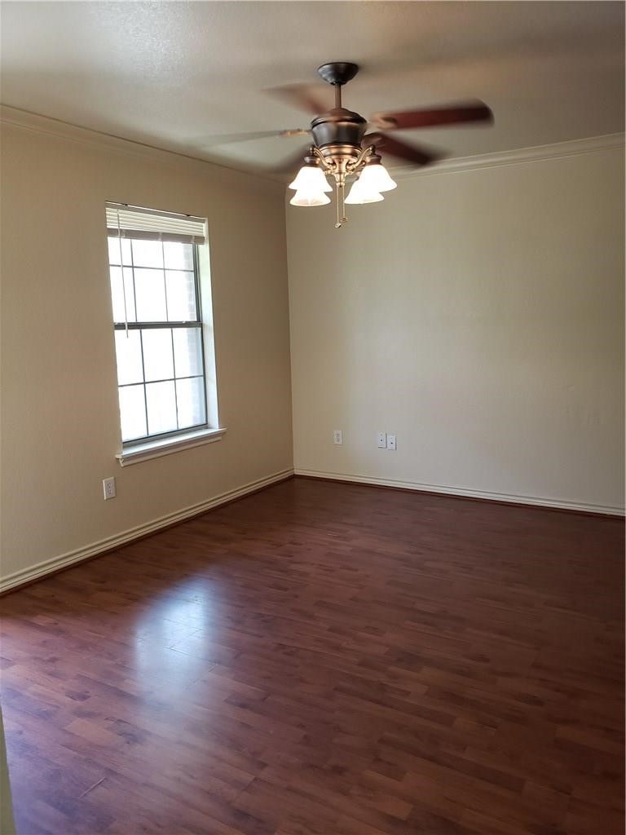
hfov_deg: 53.1
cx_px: 313
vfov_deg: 67.3
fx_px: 627
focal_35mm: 26
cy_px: 418
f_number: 2.4
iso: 200
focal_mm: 4.3
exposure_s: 1/60
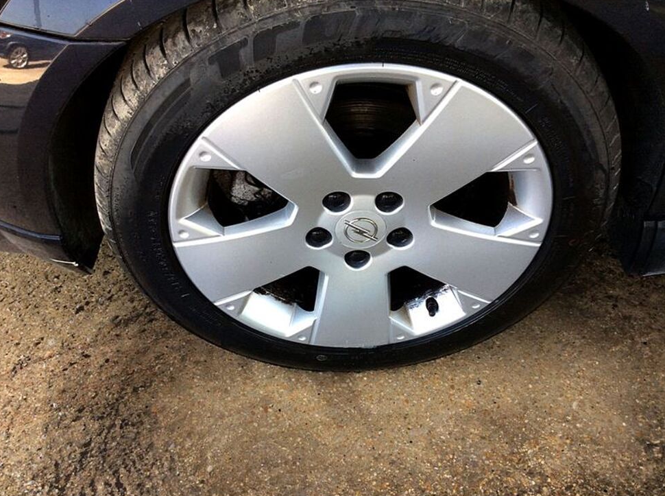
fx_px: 633
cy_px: 253
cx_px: 335
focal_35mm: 33
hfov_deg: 55.5
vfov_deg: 42.8
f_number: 2.4
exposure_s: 1/100
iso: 50
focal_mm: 3.3
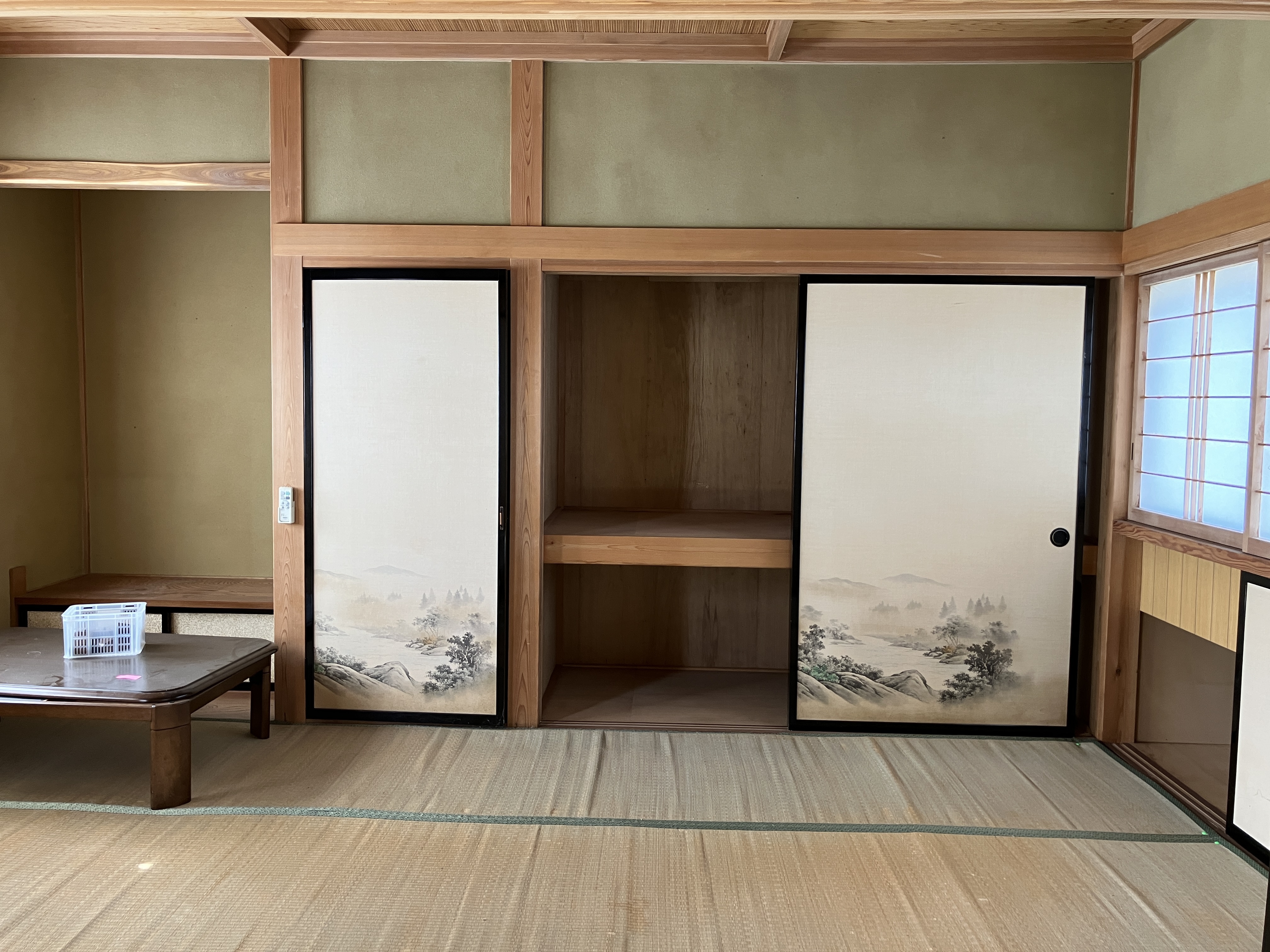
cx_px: 635
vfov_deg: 49.7
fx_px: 1027
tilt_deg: -3.8
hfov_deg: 63.4
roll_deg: -0.9
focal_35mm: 28
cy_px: 476
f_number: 1.8
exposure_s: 1/63
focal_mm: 3.99
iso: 80
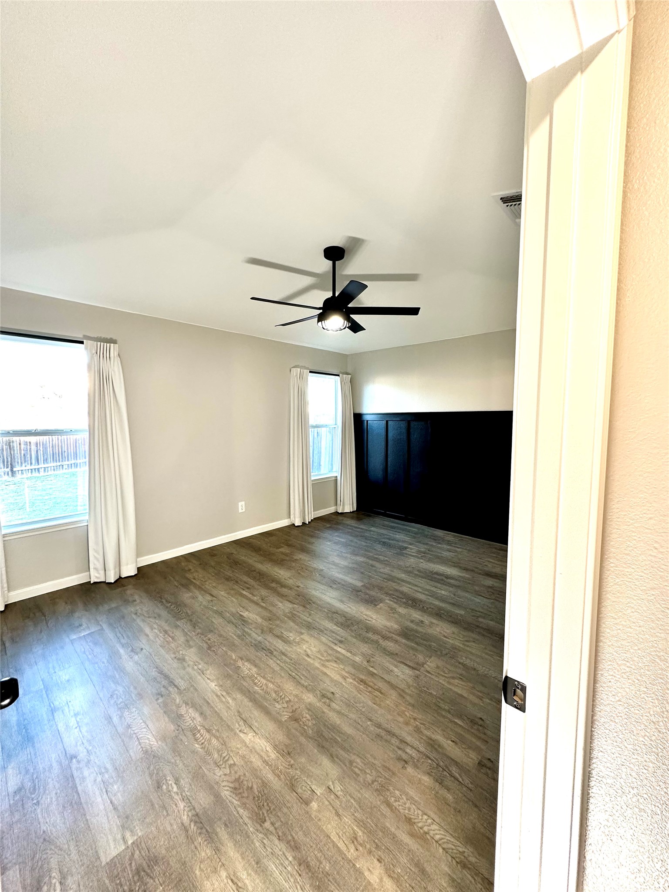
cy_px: 446
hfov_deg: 85.7
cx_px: 334
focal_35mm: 14
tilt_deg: -4.7
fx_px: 361
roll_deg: -0.2
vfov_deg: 102.1
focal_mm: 2.22
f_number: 2.2
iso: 200
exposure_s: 1/60
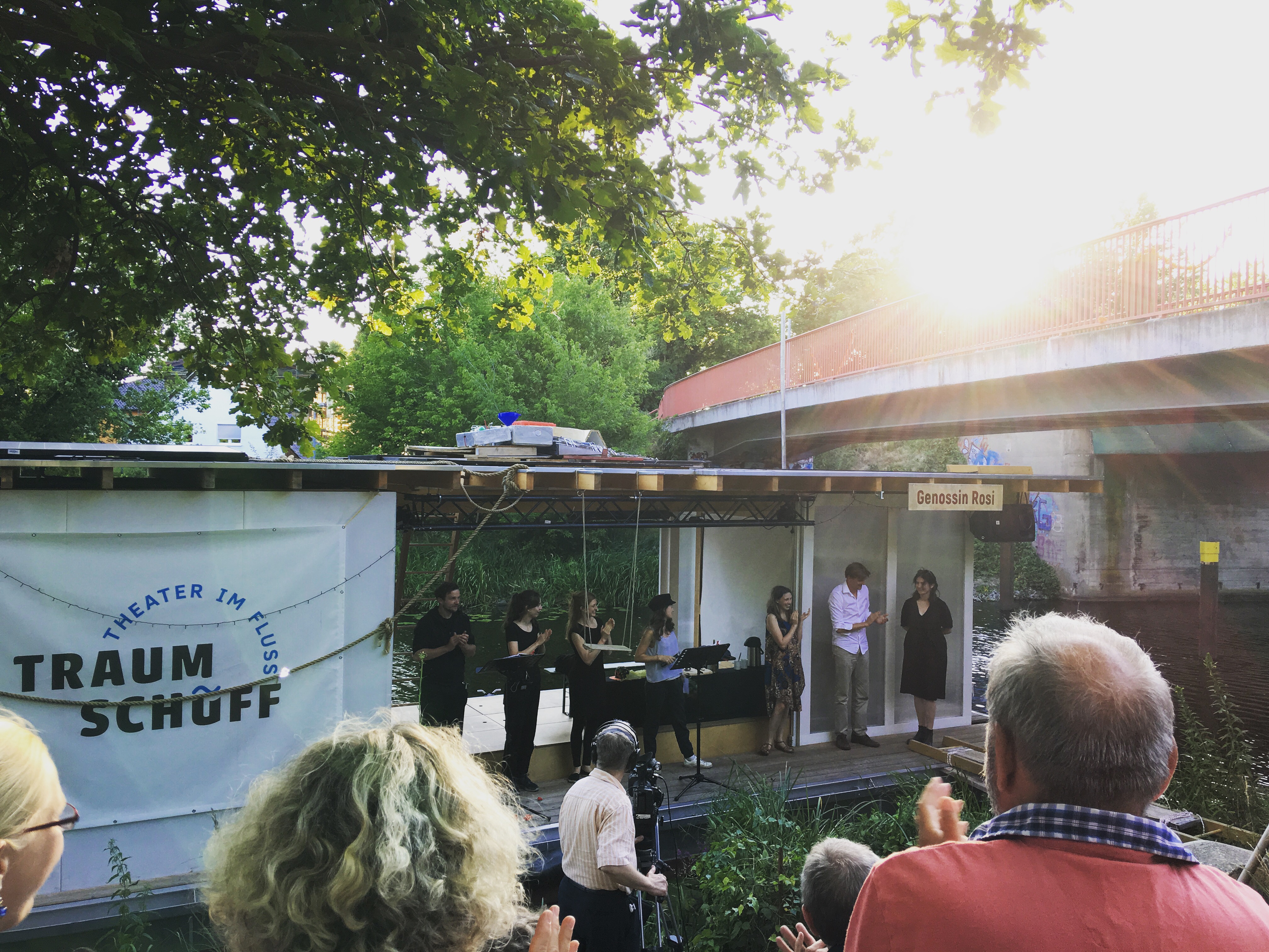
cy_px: 476
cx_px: 634
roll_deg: -1.0
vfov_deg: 48.2
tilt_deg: +0.2
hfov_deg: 61.7
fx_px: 1063
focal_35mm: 29
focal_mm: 4.15
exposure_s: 1/100
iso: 32
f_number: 2.2
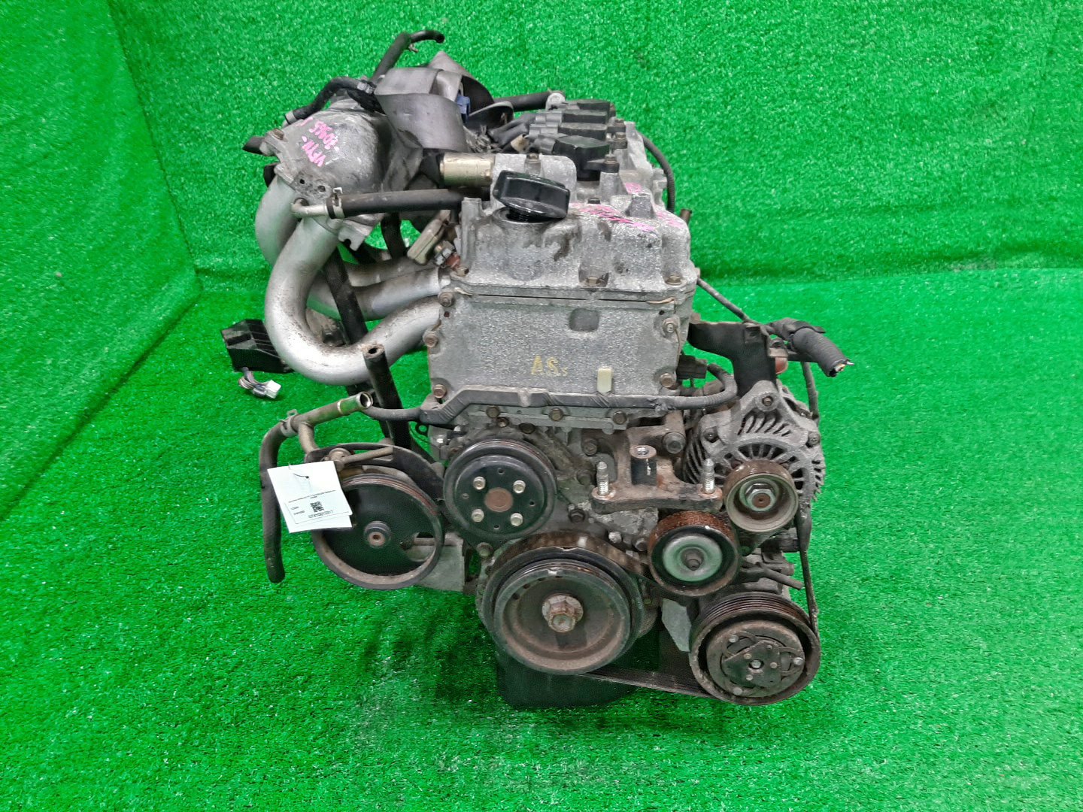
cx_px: 542
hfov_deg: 67.3
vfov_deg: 53.1
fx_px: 813
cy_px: 406
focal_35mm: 26
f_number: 1.7
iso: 192
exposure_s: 1/50
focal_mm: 3.93
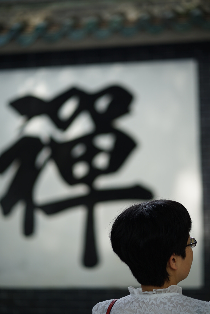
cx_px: 105
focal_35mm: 85
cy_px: 157
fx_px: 742
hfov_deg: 16.1
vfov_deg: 23.9
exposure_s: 1/500
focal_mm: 85
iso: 100
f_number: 2
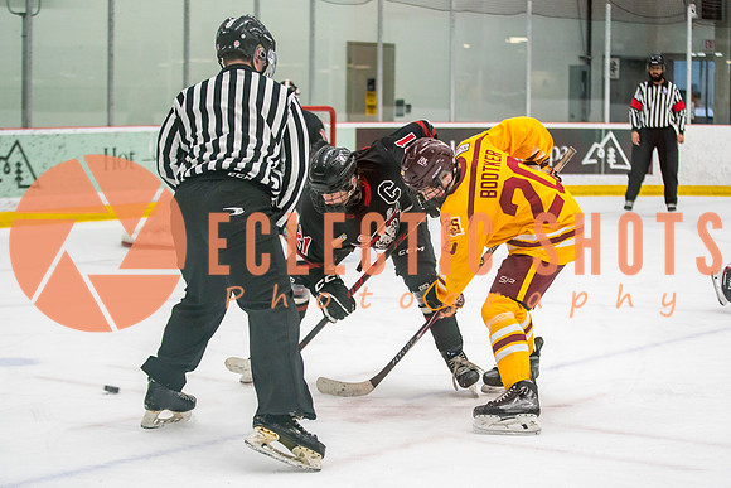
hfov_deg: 23.8
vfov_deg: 16.0
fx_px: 1738
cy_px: 285
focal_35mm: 86
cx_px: 366
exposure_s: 1/640
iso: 2000
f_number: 2.8
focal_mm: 70
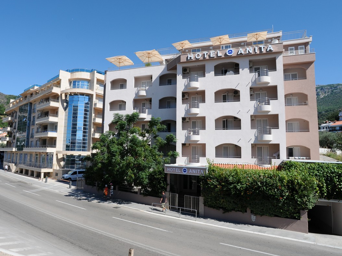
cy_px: 128
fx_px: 227
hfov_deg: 73.6
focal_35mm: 23
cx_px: 148
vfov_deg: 58.9
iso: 200
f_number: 9
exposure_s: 1/320
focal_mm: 14
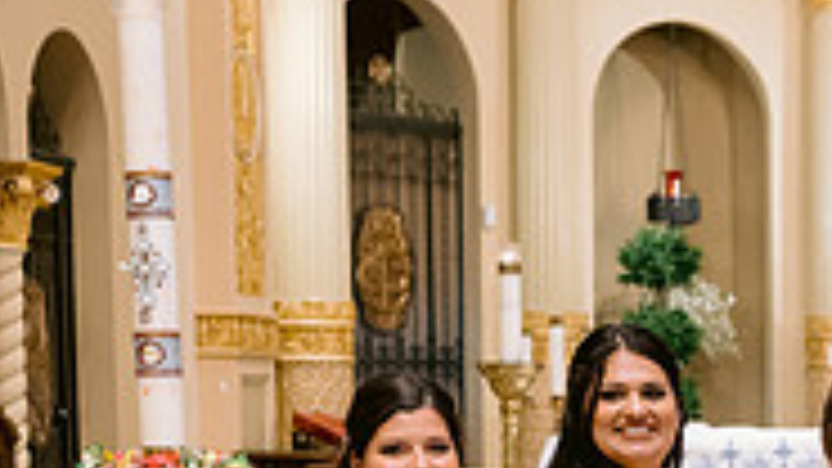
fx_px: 2647
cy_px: 643
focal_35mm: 120
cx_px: 1023
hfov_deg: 17.0
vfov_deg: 9.9
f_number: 2.5
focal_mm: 35
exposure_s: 1/125
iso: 640
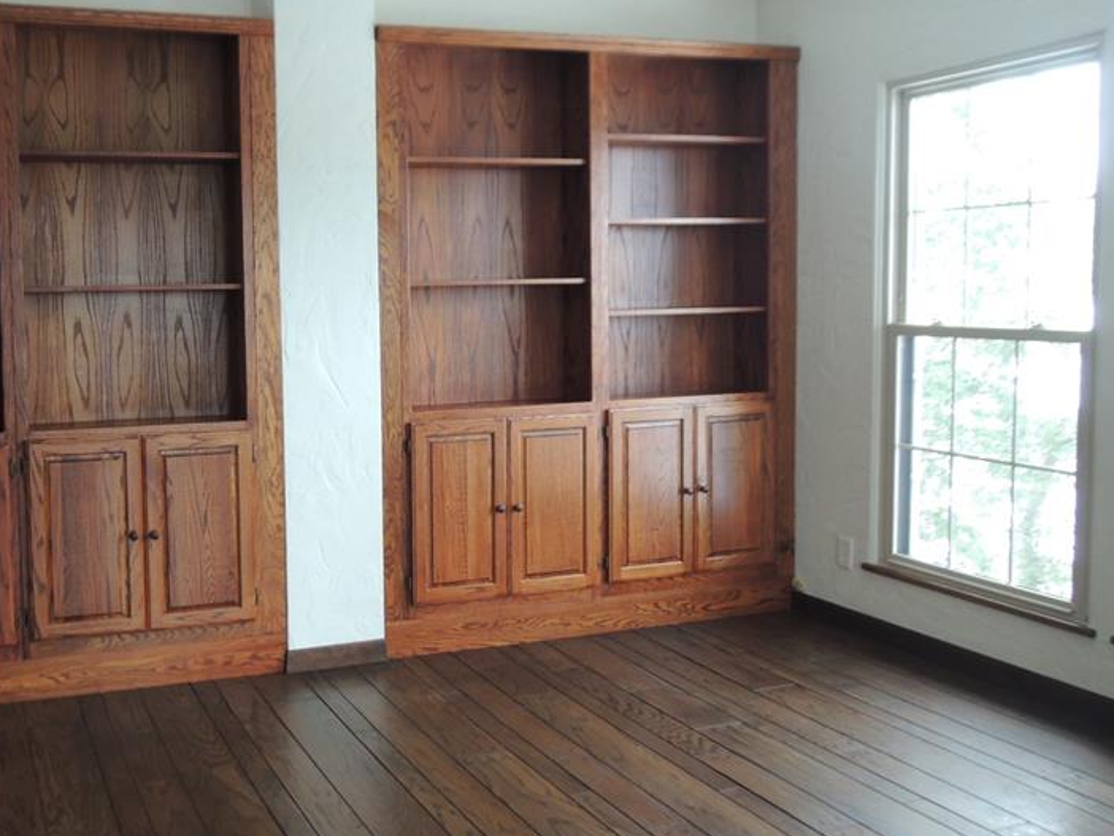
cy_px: 374
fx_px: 1127
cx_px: 316
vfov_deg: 40.7
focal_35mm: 35
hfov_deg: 51.0
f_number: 2.8
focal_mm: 4.3
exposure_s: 1/30
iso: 180
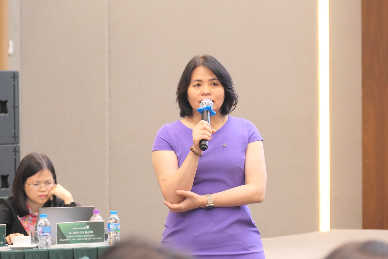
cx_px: 194
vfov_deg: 6.0
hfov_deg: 9.0
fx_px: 2479
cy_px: 130
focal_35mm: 230
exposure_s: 1/60
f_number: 4
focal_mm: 84.07
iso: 1600
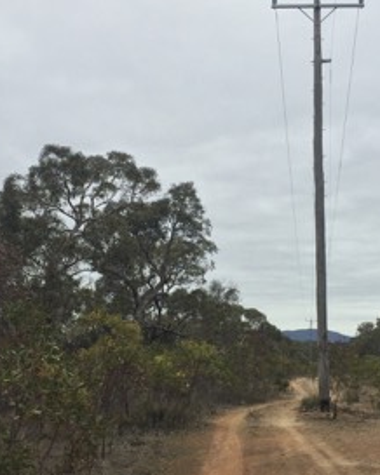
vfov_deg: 34.7
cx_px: 239
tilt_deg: +6.6
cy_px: 270
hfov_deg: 28.0
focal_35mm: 54
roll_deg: -0.4
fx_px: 760
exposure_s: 1/542
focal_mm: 4.15
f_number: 2.2
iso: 32
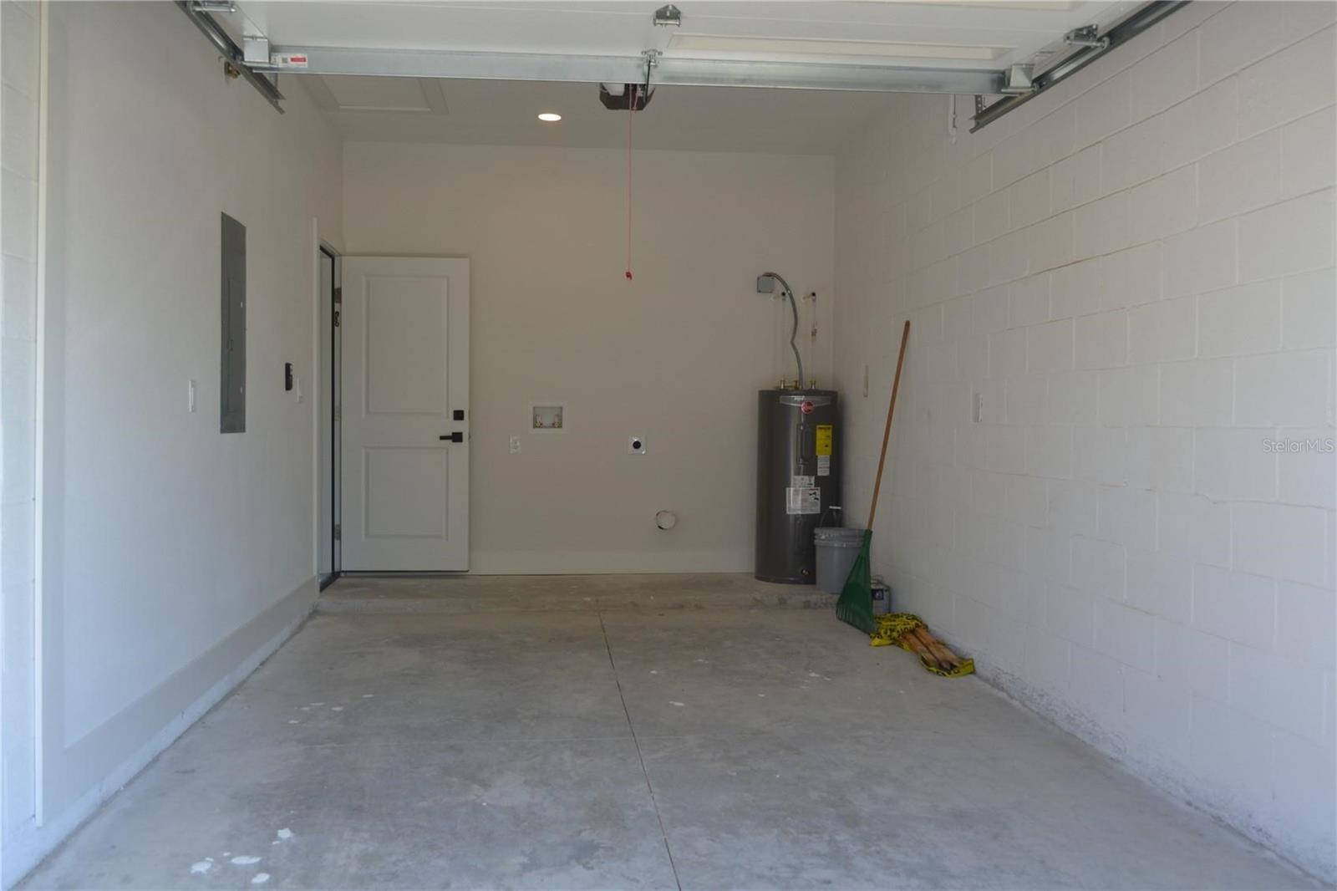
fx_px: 1114
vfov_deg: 43.6
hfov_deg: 61.9
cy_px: 446
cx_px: 668
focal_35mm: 30
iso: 200
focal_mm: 20
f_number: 5.6
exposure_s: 1/125
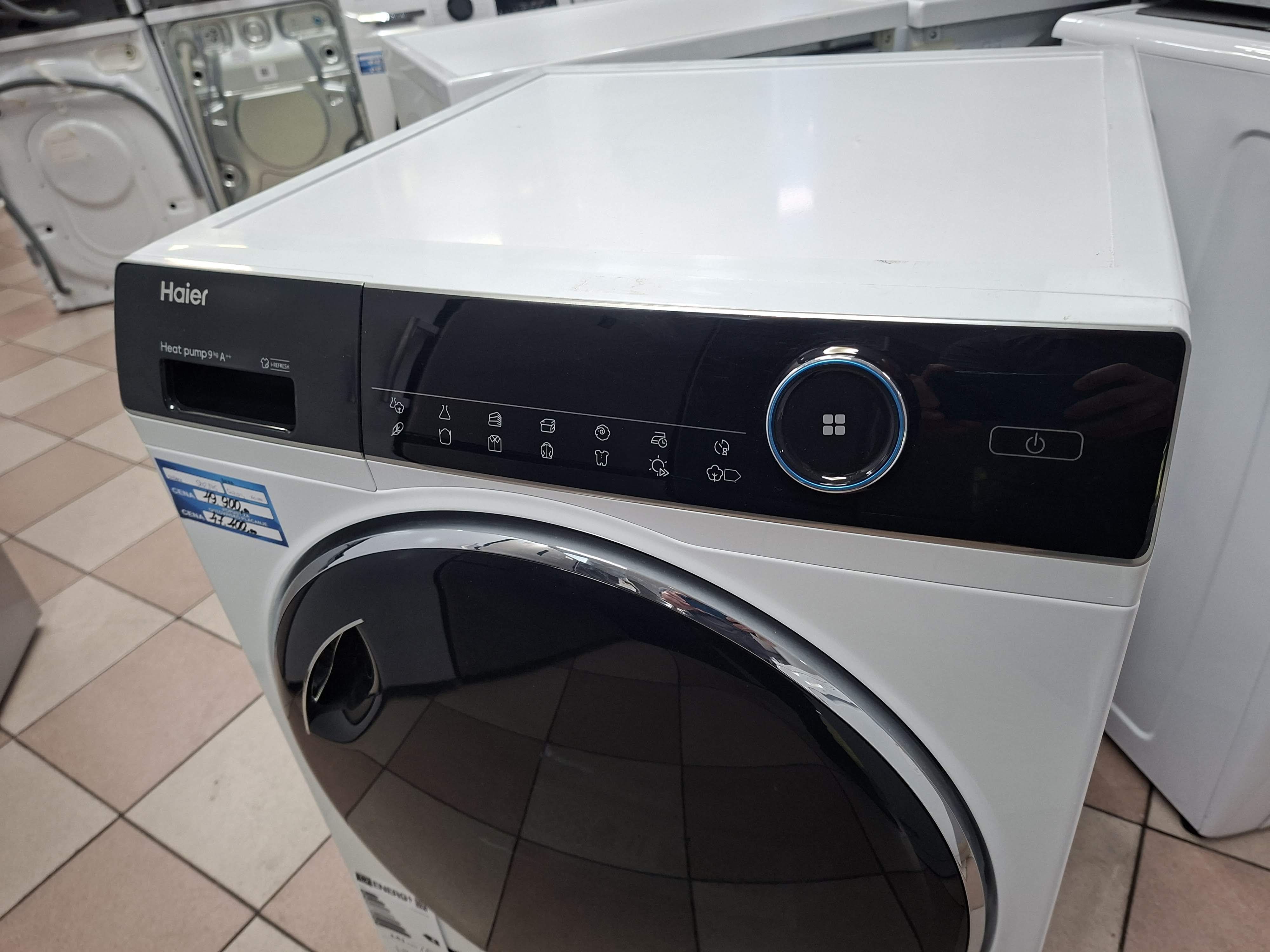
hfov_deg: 73.9
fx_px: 844
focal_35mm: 23
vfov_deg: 58.9
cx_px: 635
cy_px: 476
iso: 160
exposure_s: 1/50
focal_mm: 5.54
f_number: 1.8
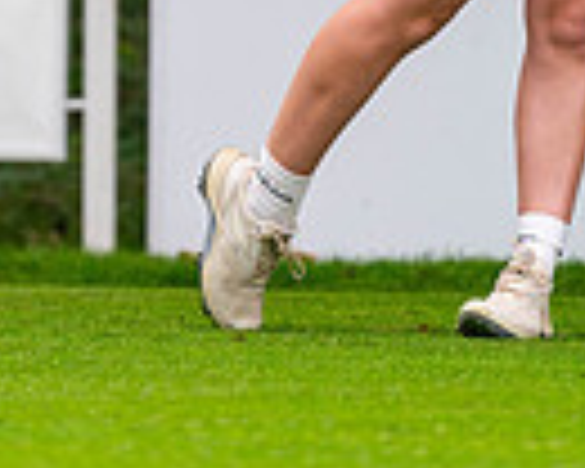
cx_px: 202
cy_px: -446
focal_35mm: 972
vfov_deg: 1.6
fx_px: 16829
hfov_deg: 2.0
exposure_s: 1/1000
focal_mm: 300
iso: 500
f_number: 4
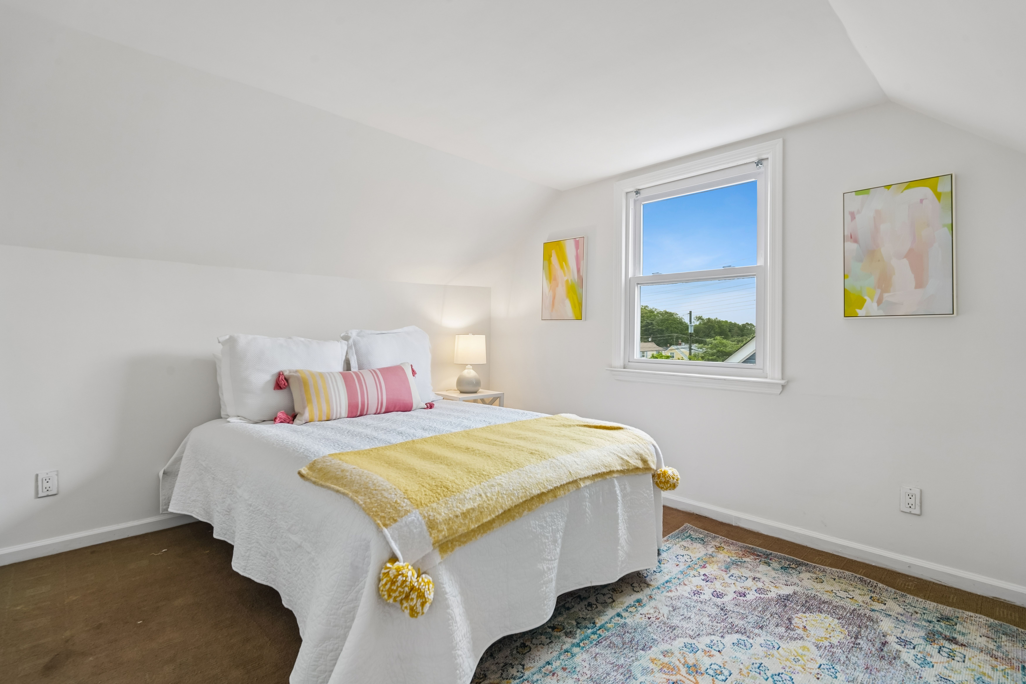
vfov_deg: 73.7
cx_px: 513
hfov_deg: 96.7
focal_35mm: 16
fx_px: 456
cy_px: 342
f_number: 8
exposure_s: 1/25
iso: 400
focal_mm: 16
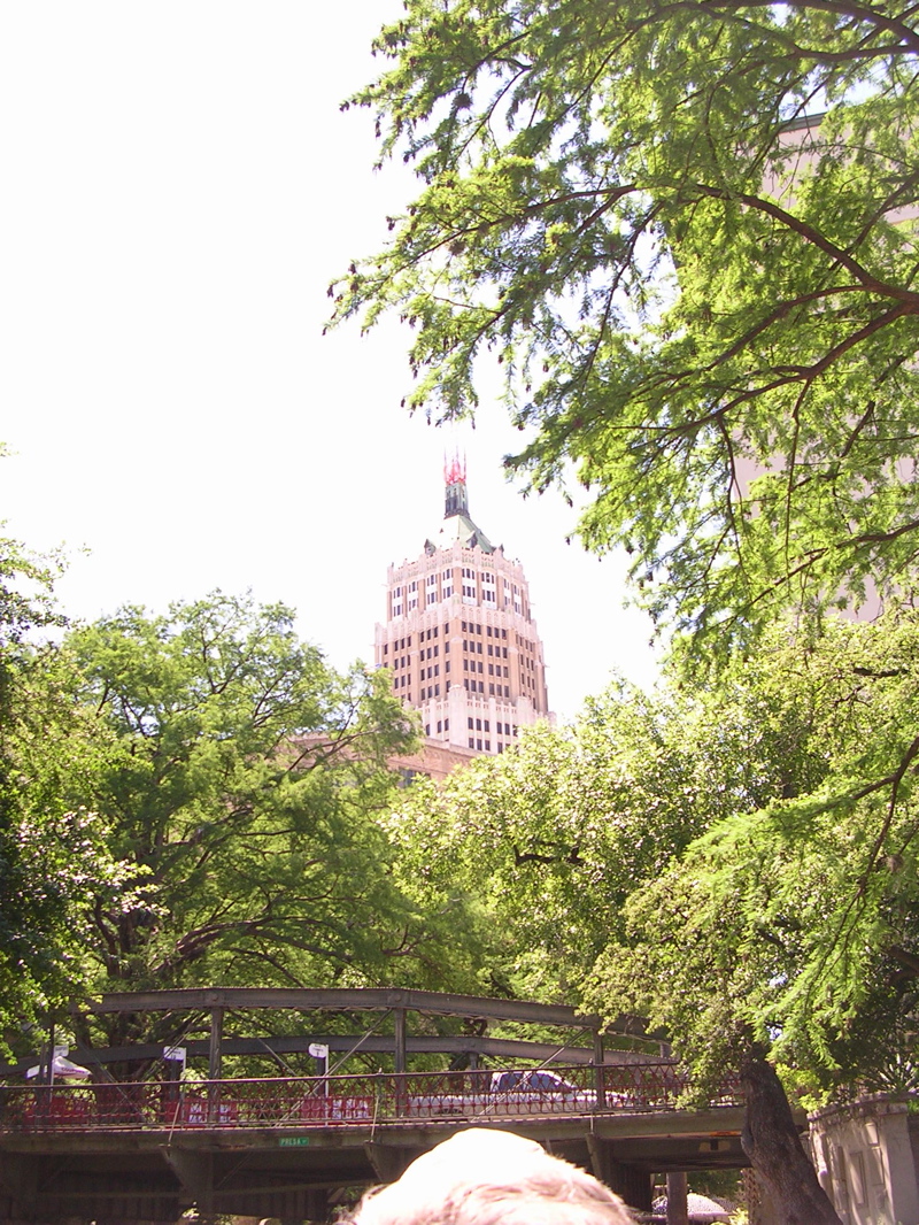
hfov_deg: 37.7
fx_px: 1345
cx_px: 460
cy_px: 612
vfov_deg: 49.0
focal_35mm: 38
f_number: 2.8
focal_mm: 5.8
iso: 50
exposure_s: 1/214
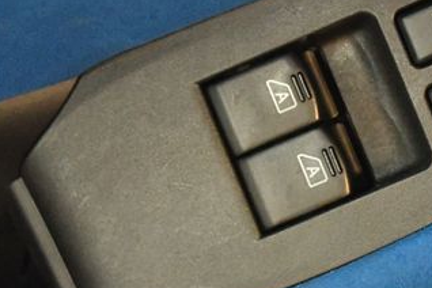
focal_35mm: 165
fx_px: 1980
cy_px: 88
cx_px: 406
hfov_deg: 12.3
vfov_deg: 8.3
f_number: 5.6
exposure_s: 1/60
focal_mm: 55
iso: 11400
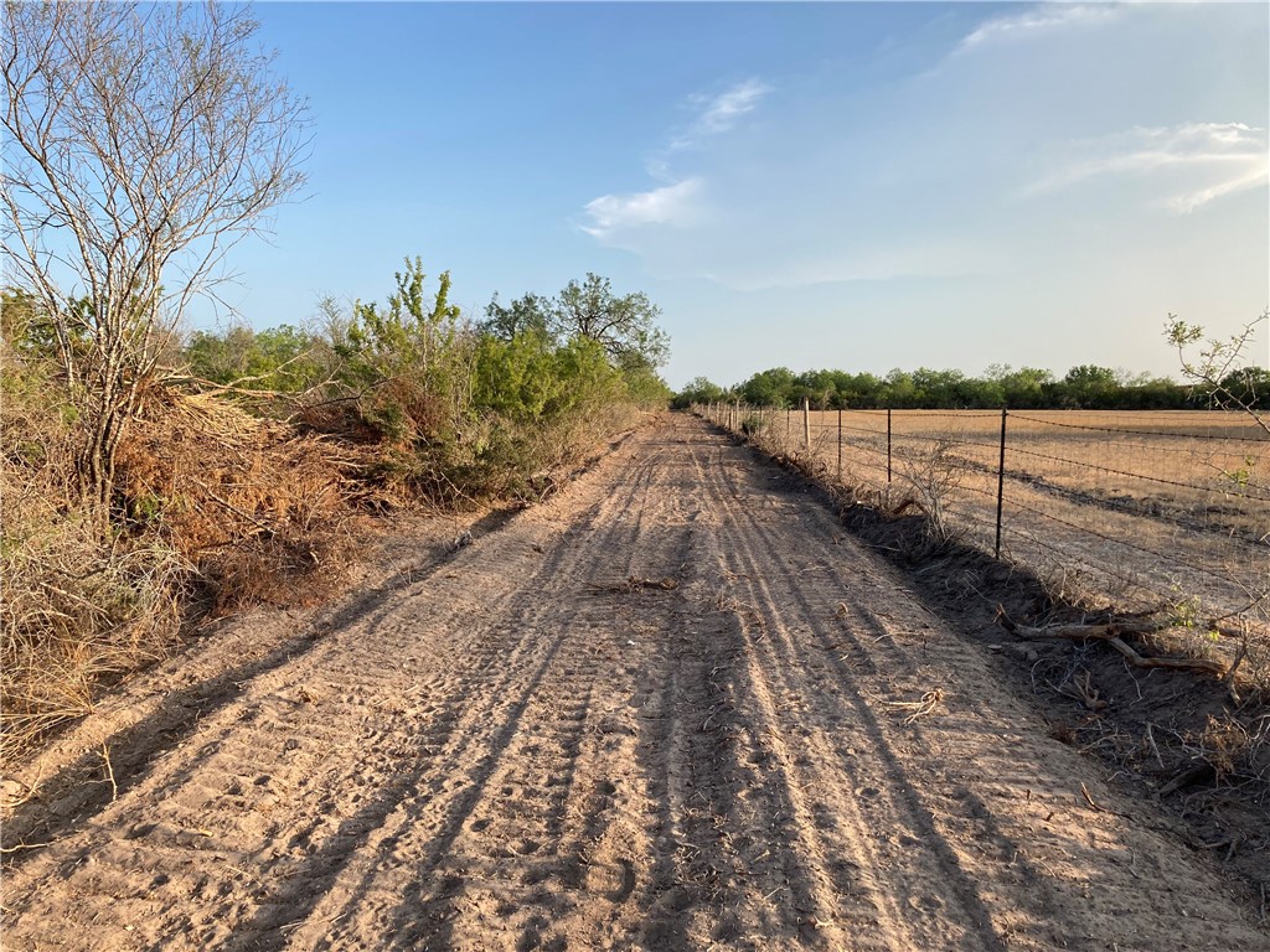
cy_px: 476
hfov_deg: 63.4
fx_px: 1027
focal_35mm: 28
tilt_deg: -3.0
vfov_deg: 49.7
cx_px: 635
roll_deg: +0.4
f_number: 1.8
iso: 20
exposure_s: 1/800
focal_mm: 3.99
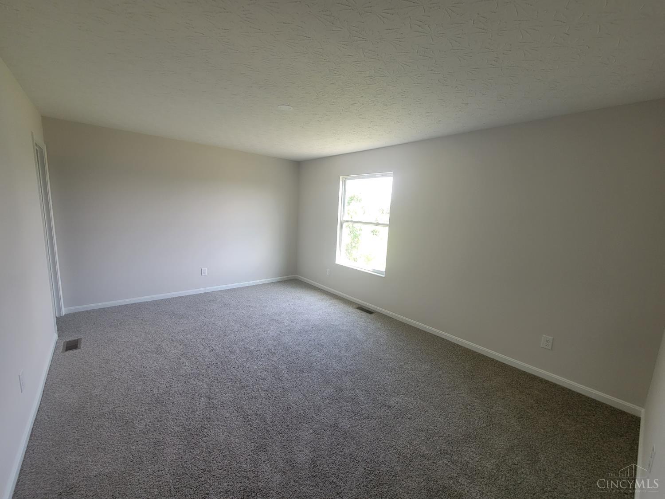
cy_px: 250
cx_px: 332
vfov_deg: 89.9
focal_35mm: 13
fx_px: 250
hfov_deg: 106.2
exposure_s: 1/60
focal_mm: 2.2
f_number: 2.2
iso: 80
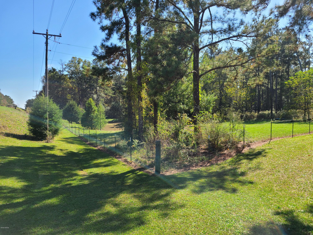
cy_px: 118
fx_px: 235
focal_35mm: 26
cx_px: 156
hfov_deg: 67.3
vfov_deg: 53.1
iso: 40
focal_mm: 5.4
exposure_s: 1/1052
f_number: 1.8
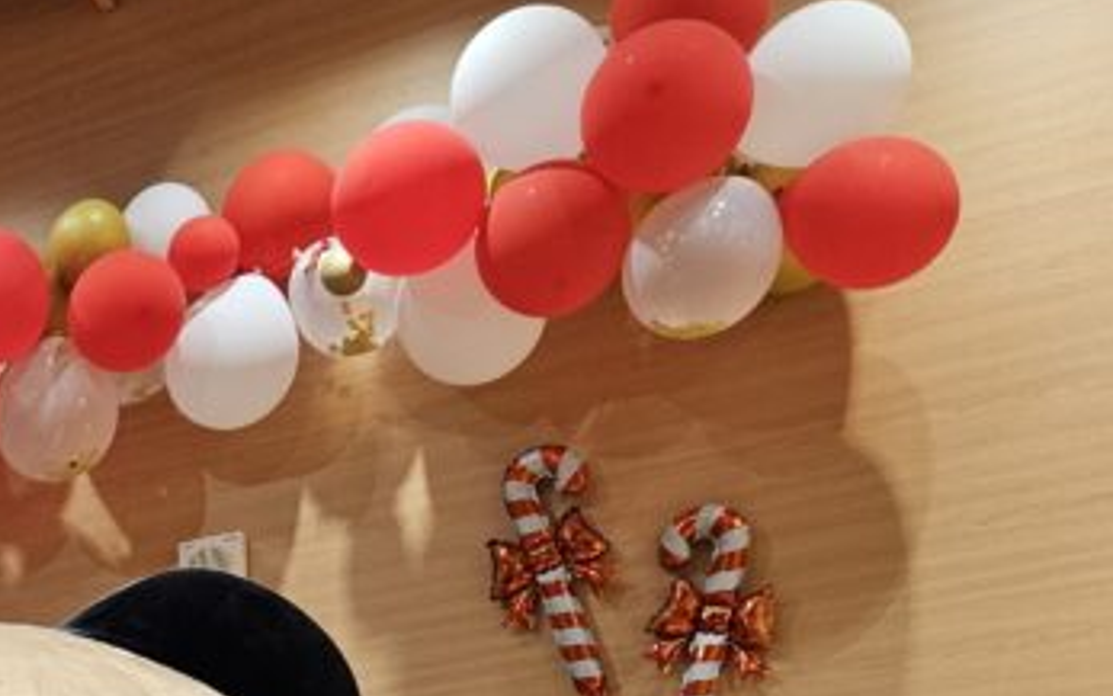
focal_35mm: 72
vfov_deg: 16.3
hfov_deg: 24.5
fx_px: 2184
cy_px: 1091
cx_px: -372
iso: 320
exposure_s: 1/120
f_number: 1.8
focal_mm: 5.4
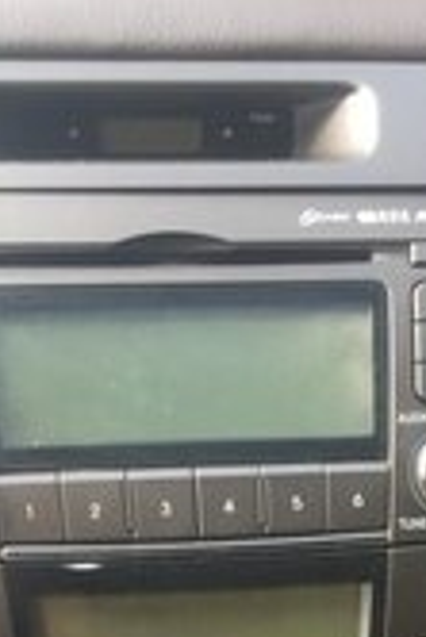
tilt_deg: -36.6
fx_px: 1594
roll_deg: -0.8
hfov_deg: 15.2
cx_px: 276
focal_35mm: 90
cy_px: 848
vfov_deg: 20.5
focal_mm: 4.15
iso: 40
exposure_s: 1/100
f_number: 2.2
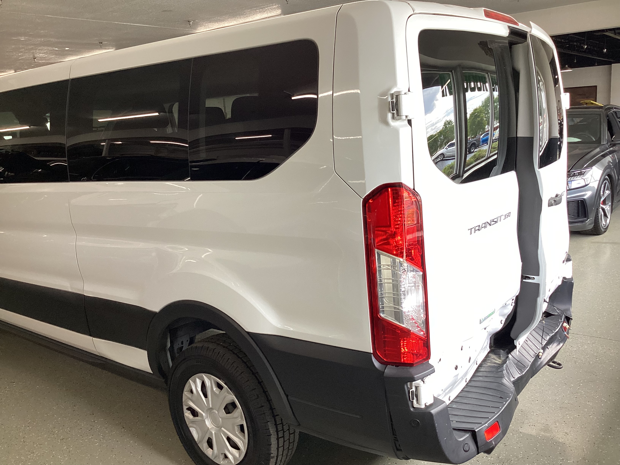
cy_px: 232
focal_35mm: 31
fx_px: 555
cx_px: 310
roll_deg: +3.5
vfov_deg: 45.4
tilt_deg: -12.8
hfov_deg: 58.4
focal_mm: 3.3
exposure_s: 1/120
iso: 100
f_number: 2.4
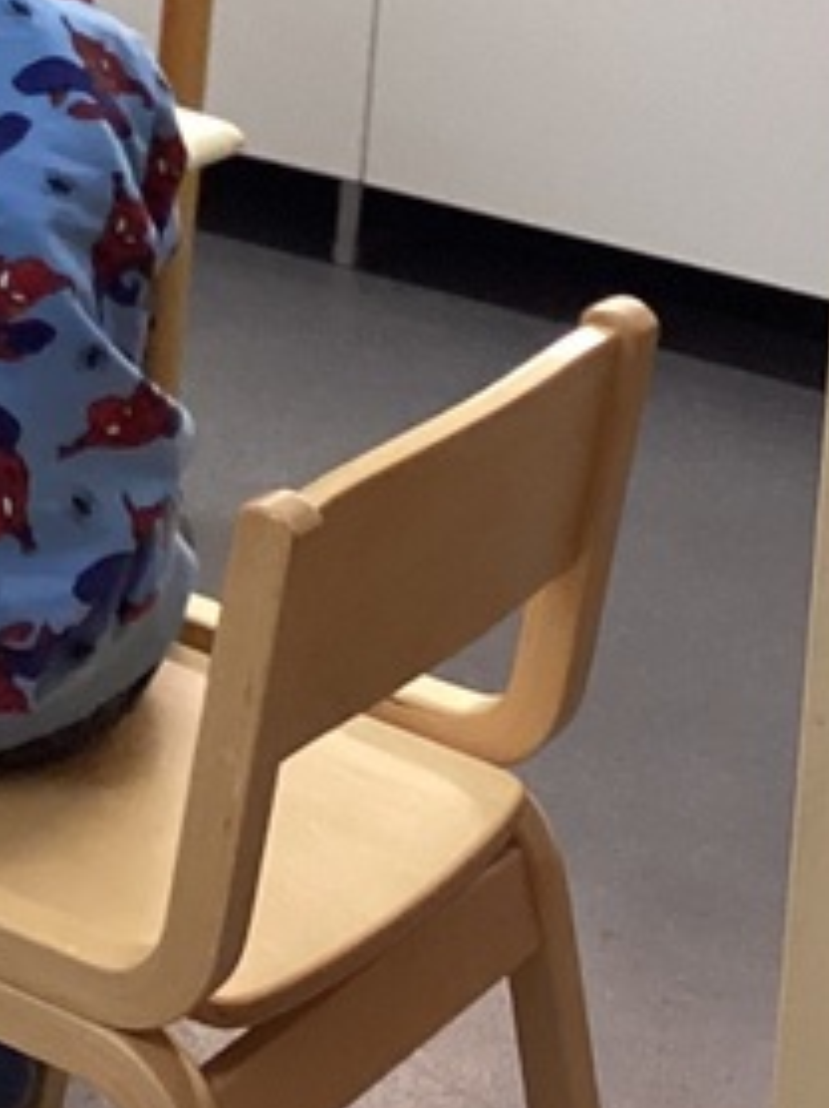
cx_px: -130
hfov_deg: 12.2
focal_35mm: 119
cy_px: -267
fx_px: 3806
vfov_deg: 15.9
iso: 160
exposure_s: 1/50
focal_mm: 3.3
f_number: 2.4
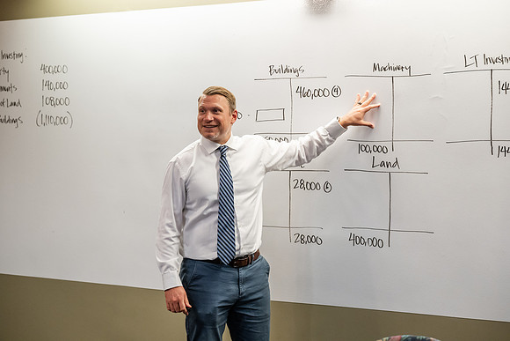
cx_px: 255
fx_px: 1332
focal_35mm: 94
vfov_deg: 14.6
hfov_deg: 21.7
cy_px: 170
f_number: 3.5
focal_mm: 94
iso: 2000
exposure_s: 1/200
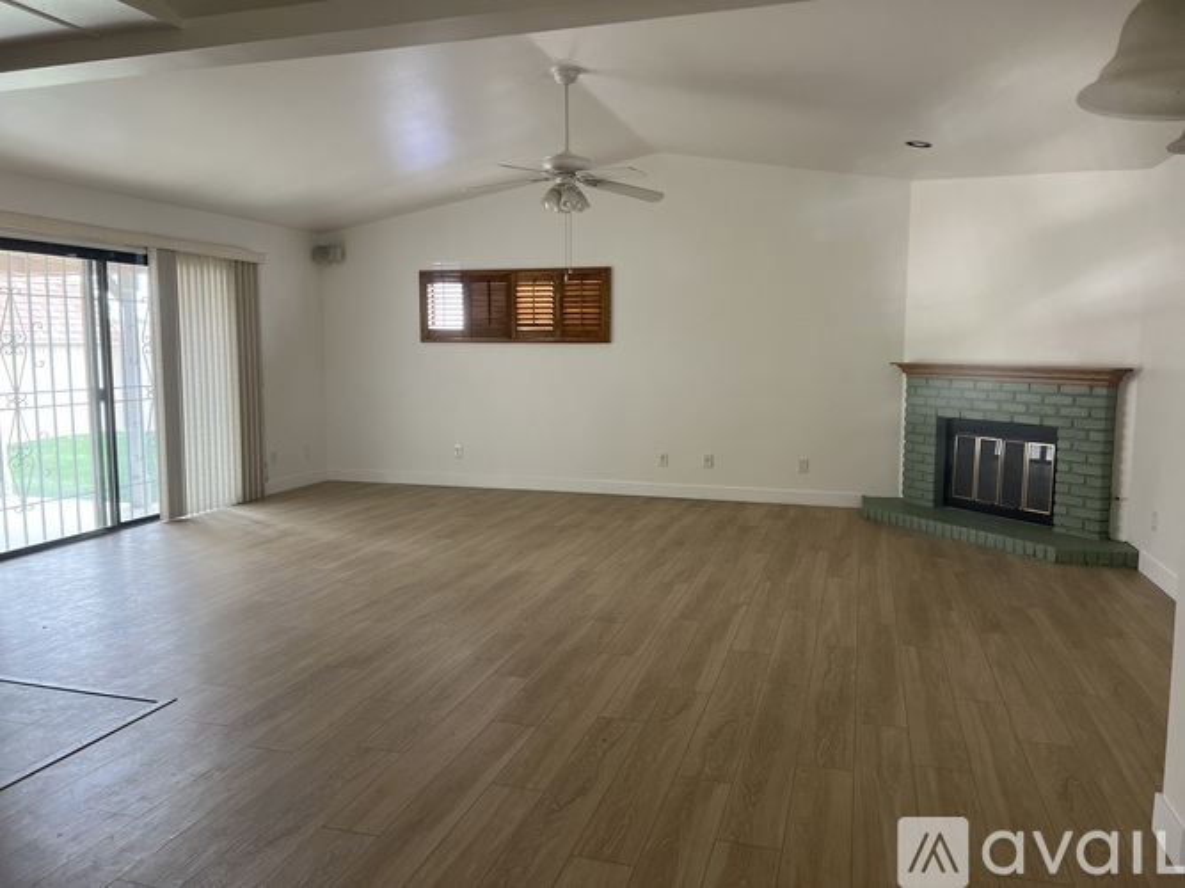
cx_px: 592
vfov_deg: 53.0
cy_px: 444
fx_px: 890
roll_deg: +0.0
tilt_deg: -6.2
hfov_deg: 67.3
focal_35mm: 26
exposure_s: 1/106
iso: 125
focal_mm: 5.7
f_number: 1.5
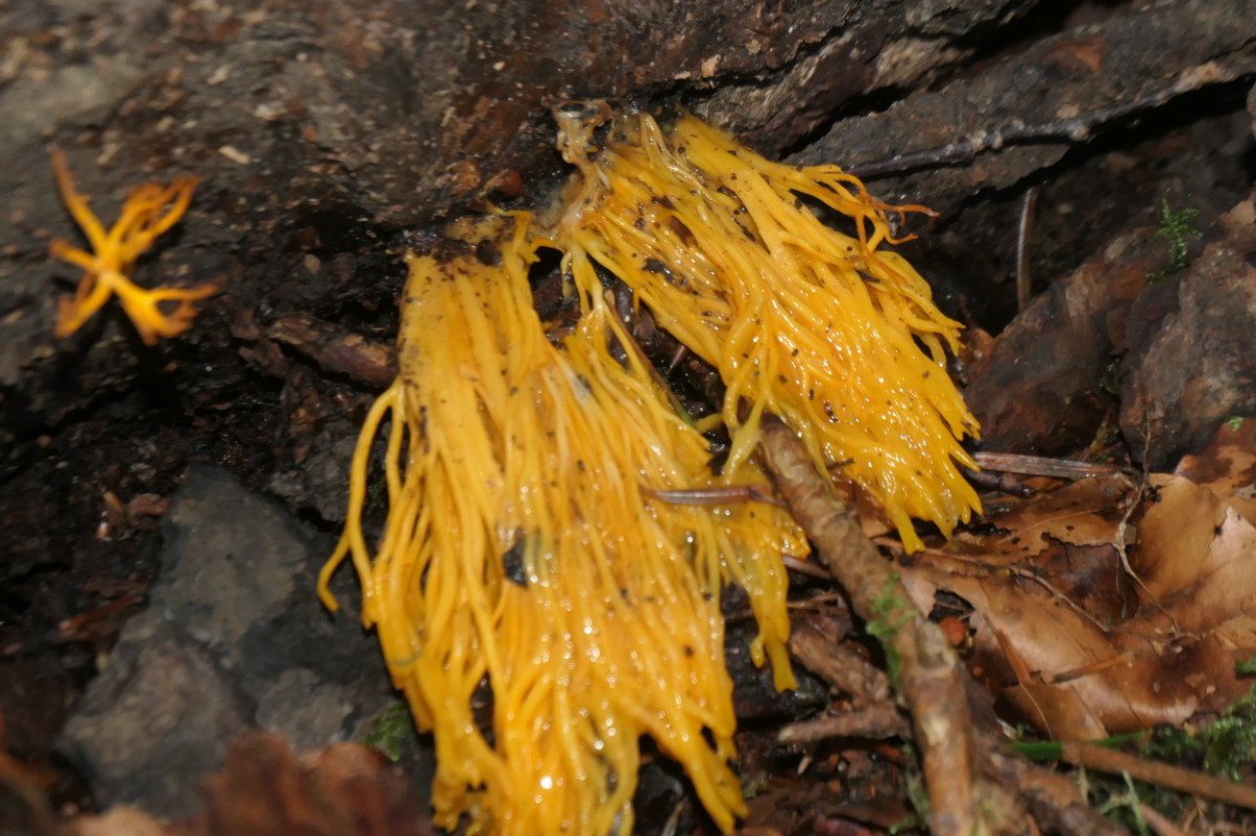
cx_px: 709
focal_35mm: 81
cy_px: 462
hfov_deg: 25.0
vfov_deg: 16.8
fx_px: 2825
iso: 800
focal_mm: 23.6
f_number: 4.6
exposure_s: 1/50
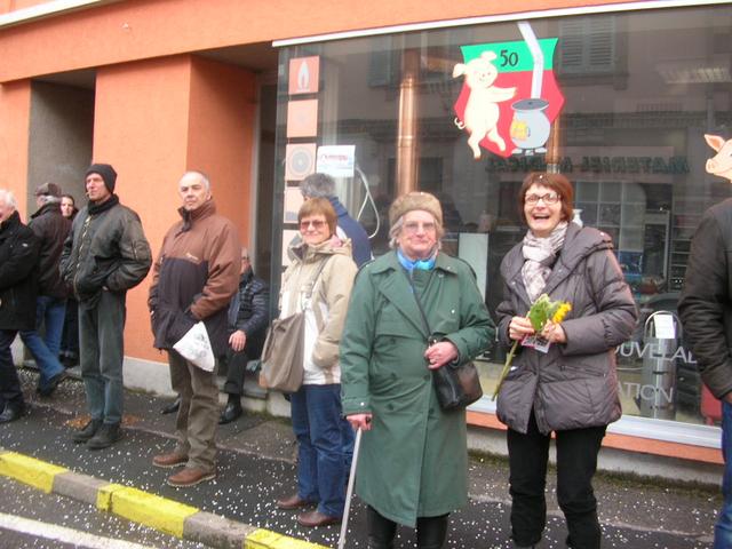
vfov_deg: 40.7
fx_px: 740
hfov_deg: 52.6
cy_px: 274
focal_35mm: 35
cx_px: 366
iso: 50
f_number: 2.8
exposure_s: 1/93.4
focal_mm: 5.8
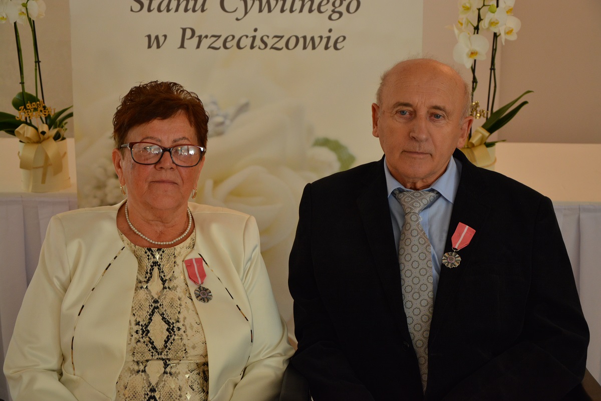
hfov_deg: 29.9
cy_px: 200
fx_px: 1127
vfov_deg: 20.2
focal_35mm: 68
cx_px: 300
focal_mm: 45
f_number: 4.8
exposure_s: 1/60
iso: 720
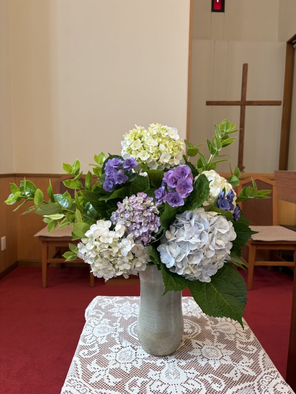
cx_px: 148
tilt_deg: -5.6
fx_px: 296
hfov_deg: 53.1
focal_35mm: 26
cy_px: 197
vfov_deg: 67.3
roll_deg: -1.1
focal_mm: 5.96
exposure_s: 1/120
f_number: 1.6
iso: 100
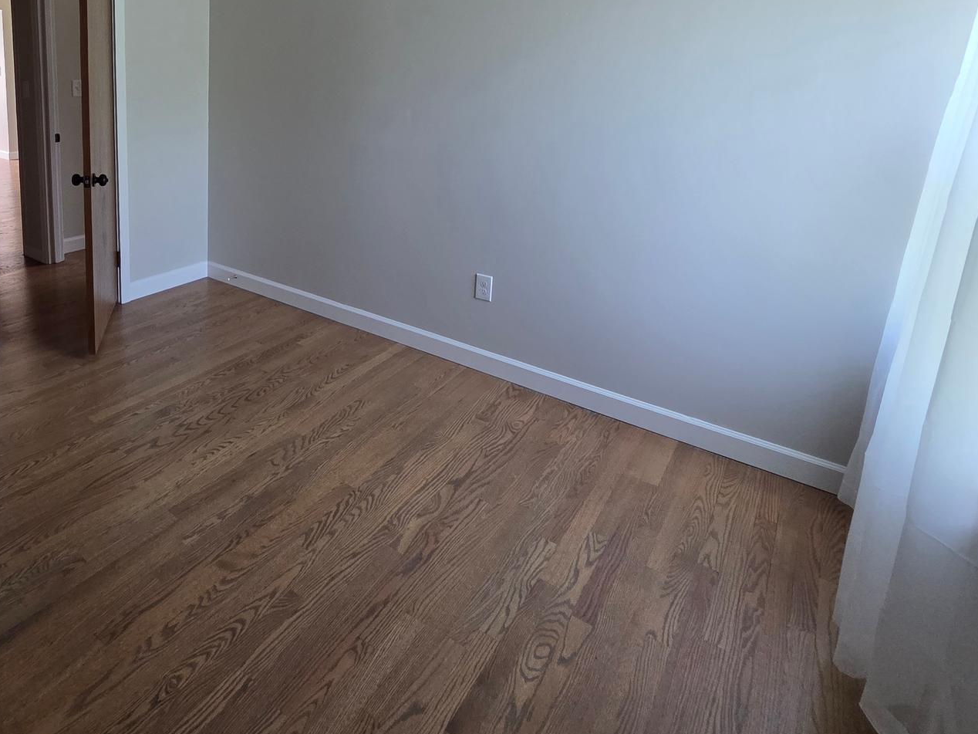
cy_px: 178
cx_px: 286
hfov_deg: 75.1
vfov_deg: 59.8
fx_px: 593
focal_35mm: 21
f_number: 2.2
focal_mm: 2.2
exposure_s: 1/60
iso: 200
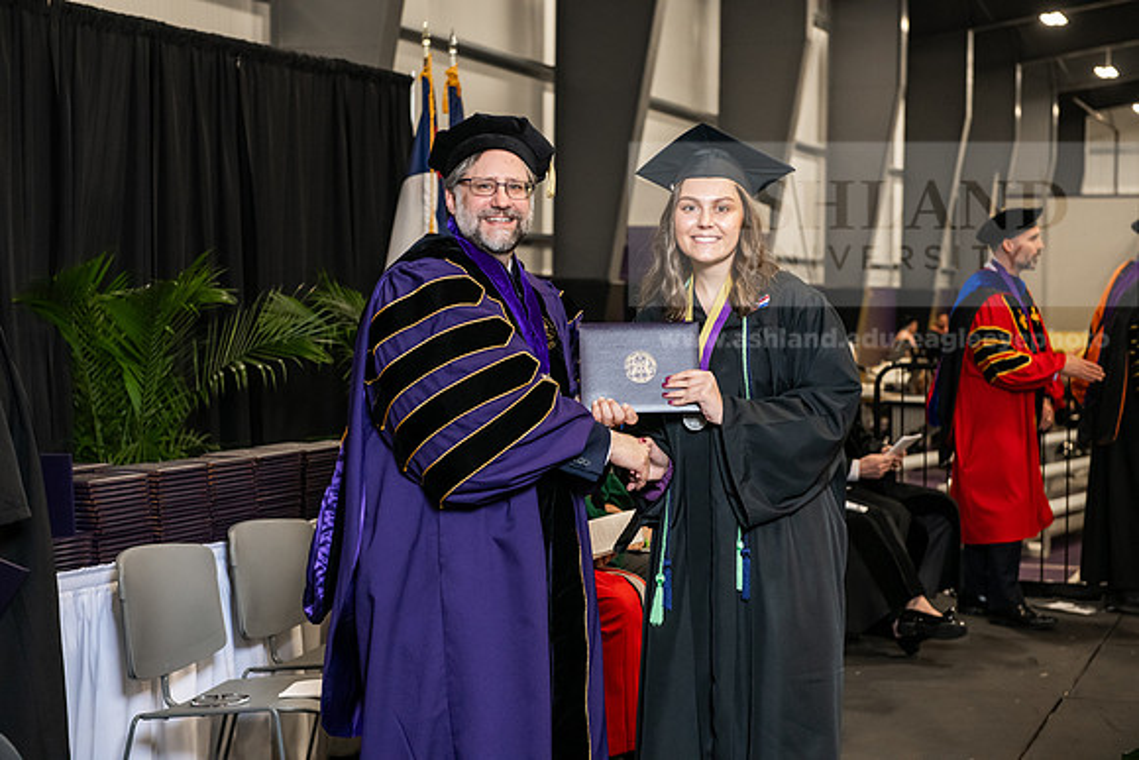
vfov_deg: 19.5
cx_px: 570
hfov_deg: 28.8
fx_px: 2215
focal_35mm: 70
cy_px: 380
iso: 2500
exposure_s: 1/200
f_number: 5
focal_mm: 70
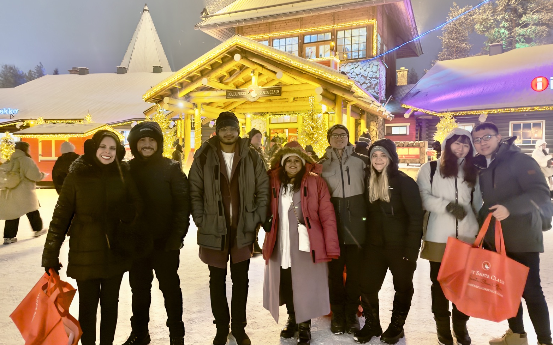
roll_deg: -0.3
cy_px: 163
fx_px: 392
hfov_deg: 70.4
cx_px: 273
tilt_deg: +0.1
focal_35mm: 26
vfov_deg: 47.6
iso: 1000
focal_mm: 6.76
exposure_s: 1/25
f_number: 1.78
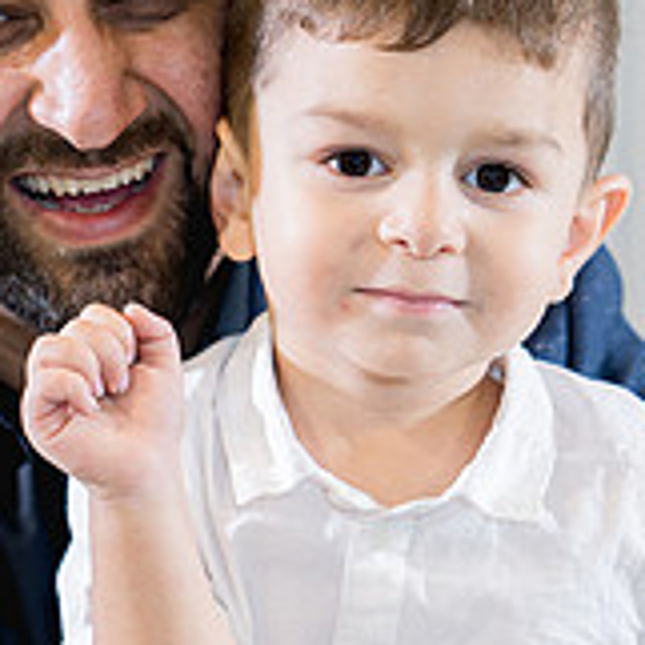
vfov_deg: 8.2
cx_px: 20
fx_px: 4511
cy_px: 443
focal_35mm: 214
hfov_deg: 8.1
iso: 800
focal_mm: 70
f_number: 2.8
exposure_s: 1/160
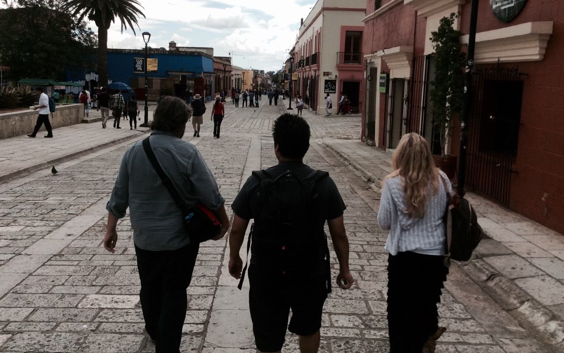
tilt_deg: -10.4
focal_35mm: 35
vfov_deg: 36.2
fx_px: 538
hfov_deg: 55.3
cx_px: 283
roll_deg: +0.2
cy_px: 152
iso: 32
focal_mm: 3.3
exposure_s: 1/907
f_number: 2.4
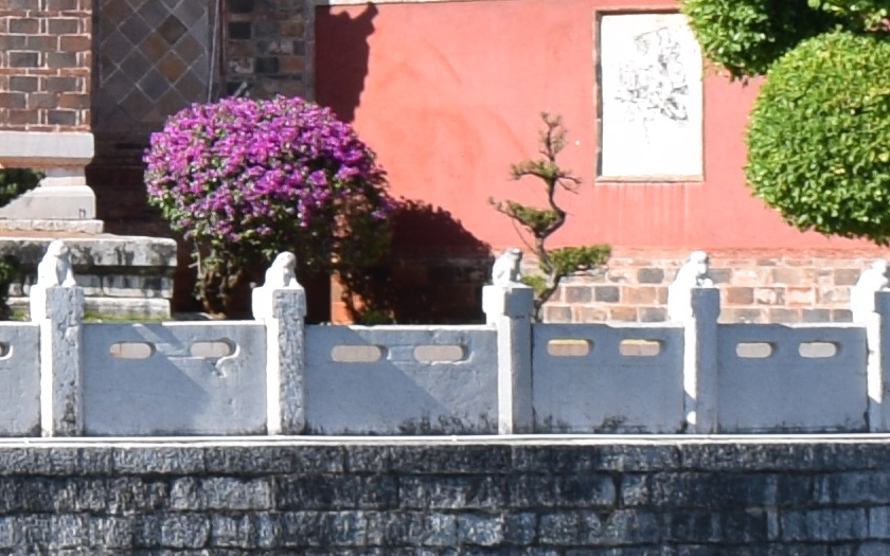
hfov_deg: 7.5
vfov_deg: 5.0
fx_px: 6355
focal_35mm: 262
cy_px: -163
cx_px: -1180
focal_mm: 24
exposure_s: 1/125
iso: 100
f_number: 11
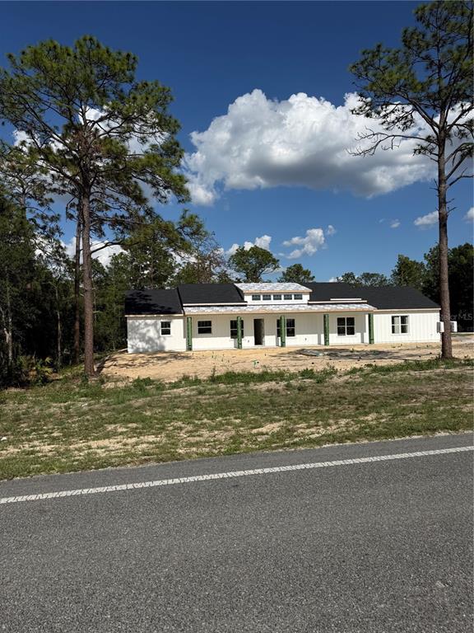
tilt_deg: -0.2
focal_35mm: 24
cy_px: 316
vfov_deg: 71.6
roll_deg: +3.2
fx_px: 438
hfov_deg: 56.8
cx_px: 237
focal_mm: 6.76
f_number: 1.78
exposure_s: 1/9091
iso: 80
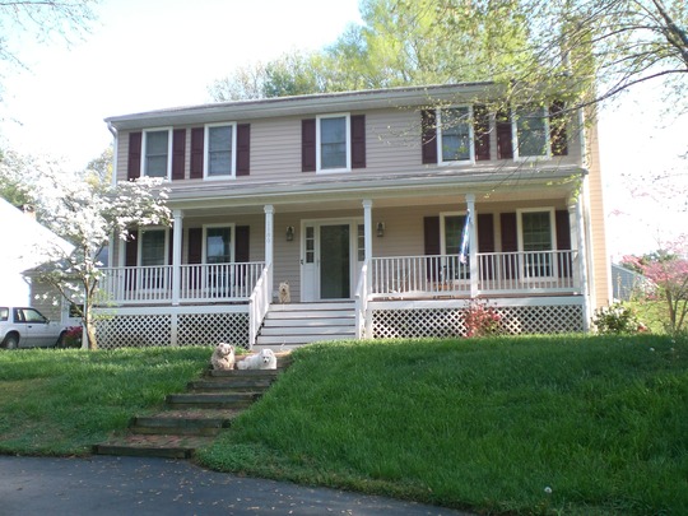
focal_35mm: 38
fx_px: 755
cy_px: 258
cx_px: 344
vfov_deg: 37.7
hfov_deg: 49.0
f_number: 3.1
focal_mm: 6.3
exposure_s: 1/160
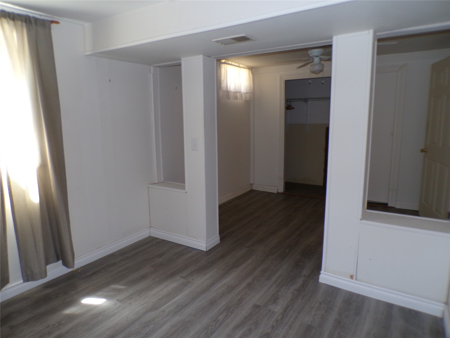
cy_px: 169
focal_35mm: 24
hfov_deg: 71.6
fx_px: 312
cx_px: 225
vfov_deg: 56.8
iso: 200
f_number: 3
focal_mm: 4.3
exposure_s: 1/17
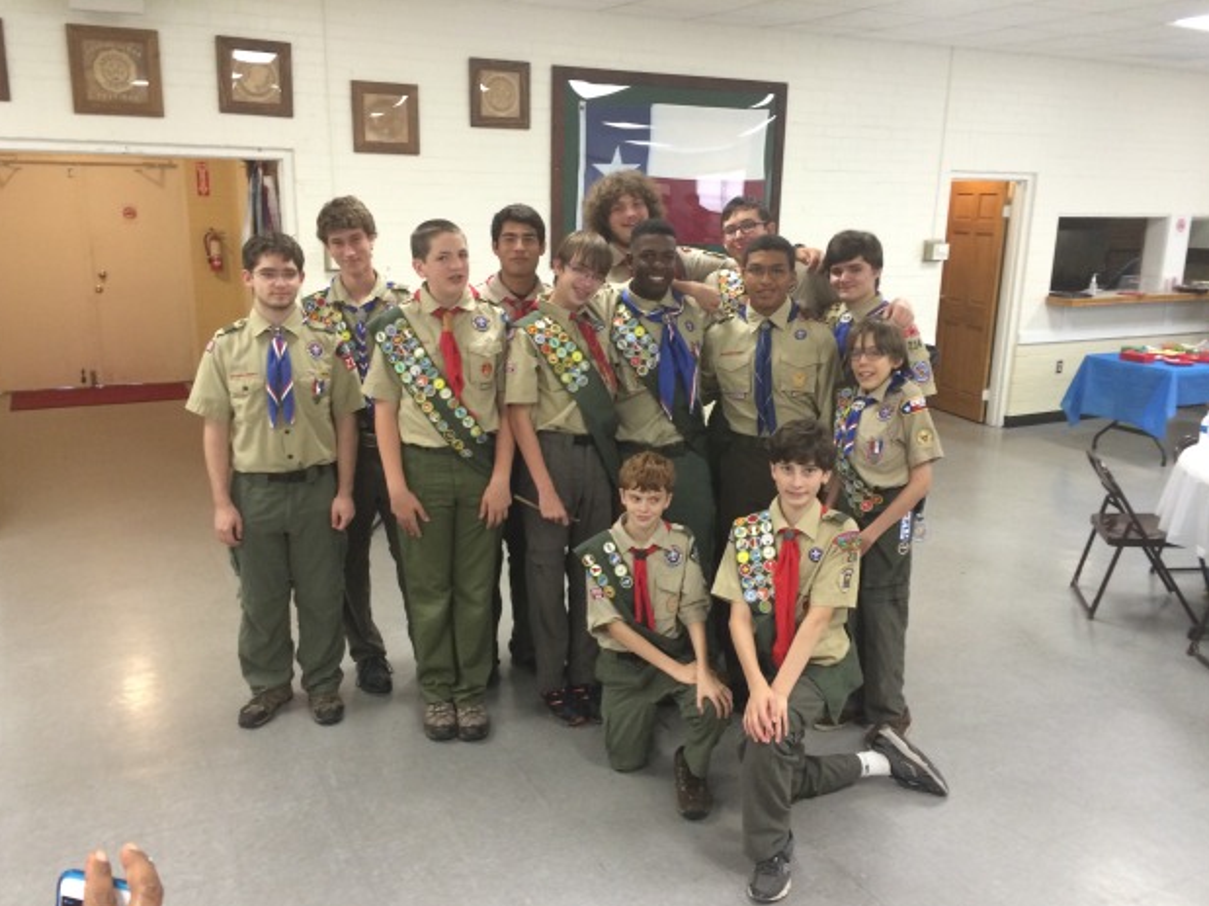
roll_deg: -0.4
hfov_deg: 60.0
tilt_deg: -17.0
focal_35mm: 30
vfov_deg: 46.8
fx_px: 1048
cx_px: 611
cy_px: 467
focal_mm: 4.15
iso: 125
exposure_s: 1/30
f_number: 2.2
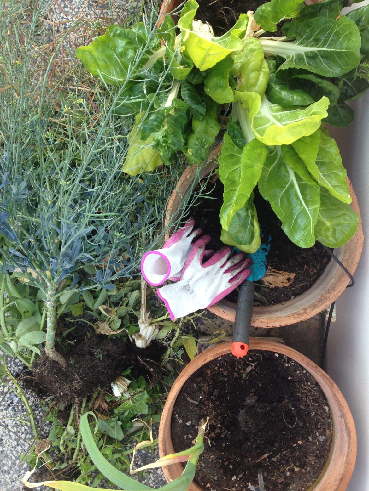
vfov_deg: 55.4
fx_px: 469
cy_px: 246
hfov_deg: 42.9
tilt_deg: -84.1
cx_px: 184
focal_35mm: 33
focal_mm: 4.12
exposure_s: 1/120
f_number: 2.4
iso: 50
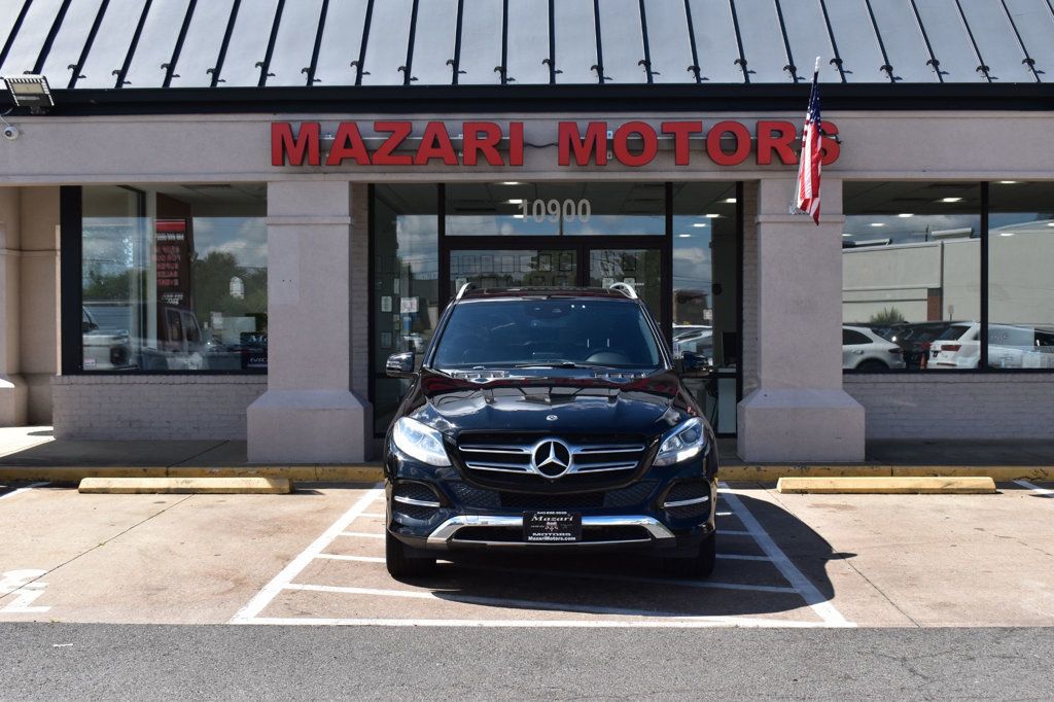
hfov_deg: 42.3
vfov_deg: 28.9
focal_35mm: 46
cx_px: 527
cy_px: 351
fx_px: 1361
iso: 400
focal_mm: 31
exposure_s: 1/500
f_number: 11
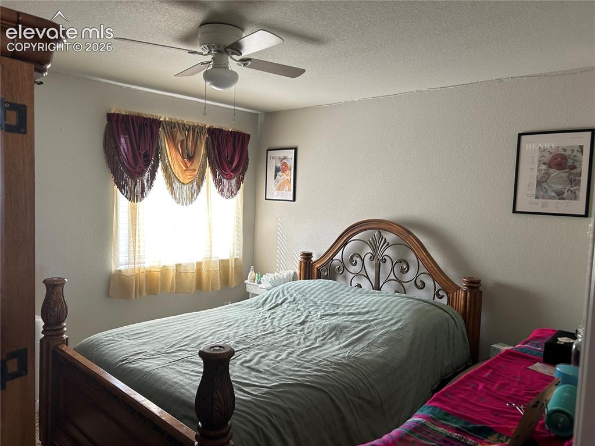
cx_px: 298
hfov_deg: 67.3
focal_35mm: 26
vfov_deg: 53.0
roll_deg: -2.0
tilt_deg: -3.7
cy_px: 223
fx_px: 447
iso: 80
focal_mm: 5.7
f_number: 1.5
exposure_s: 1/120
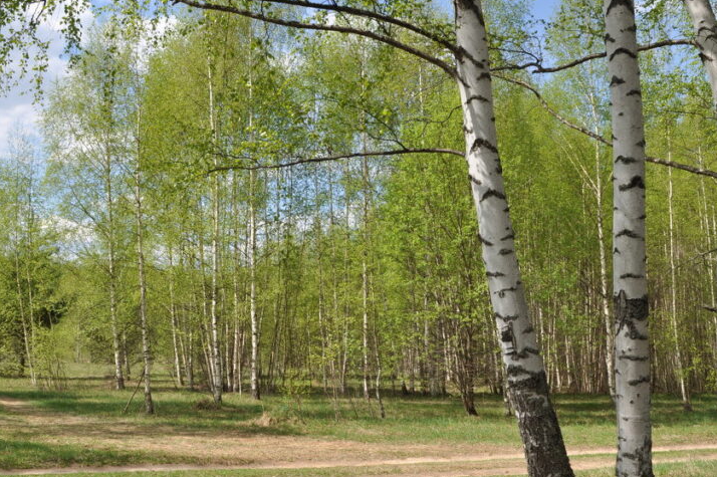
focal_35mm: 43
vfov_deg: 31.1
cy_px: 279
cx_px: 368
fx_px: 856
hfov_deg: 45.5
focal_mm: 20
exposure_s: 1/200
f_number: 11
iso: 200
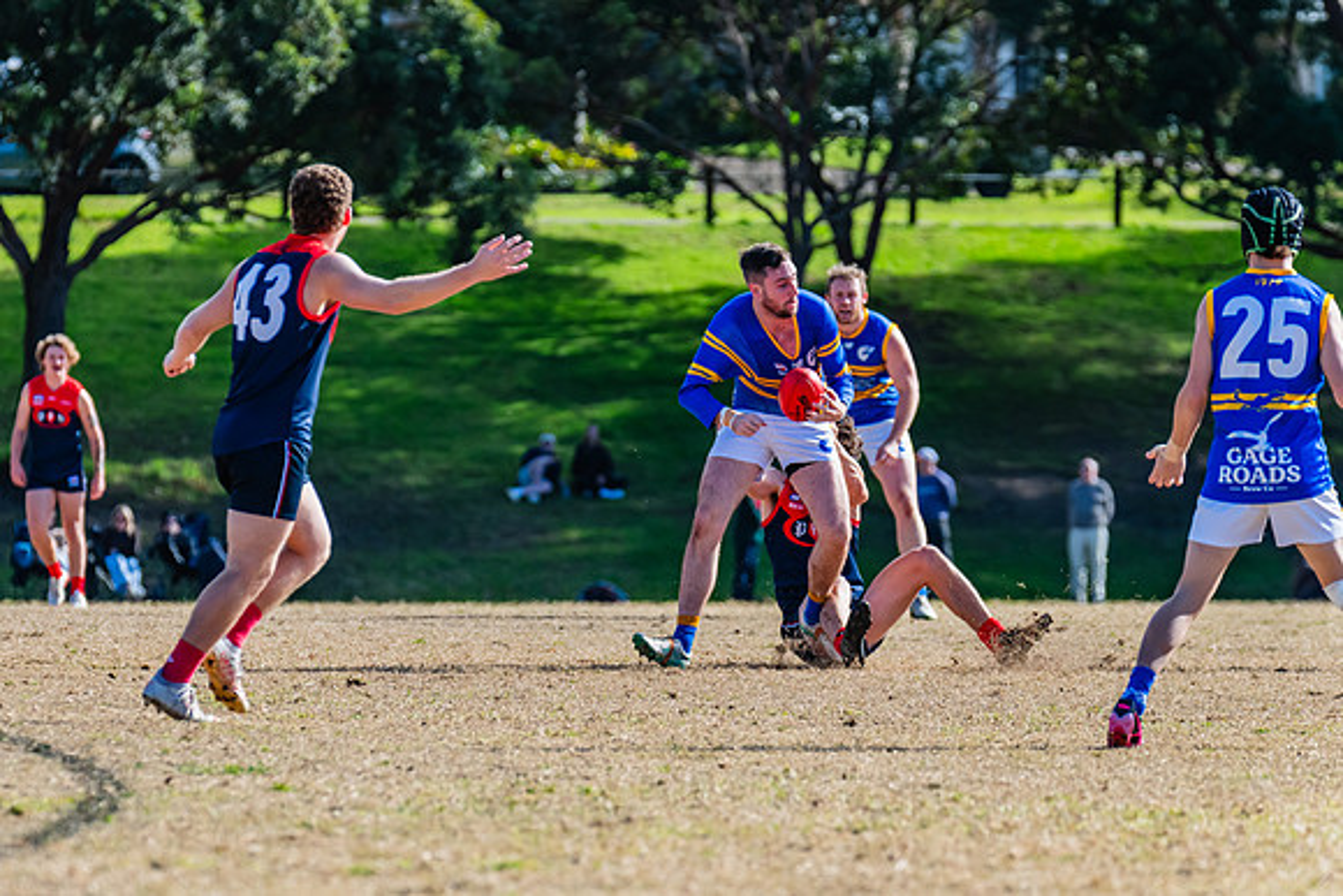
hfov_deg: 5.9
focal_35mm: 350
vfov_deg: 3.9
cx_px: 532
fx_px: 13073
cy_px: 424
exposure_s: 1/1600
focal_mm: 290
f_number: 7.1
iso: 640
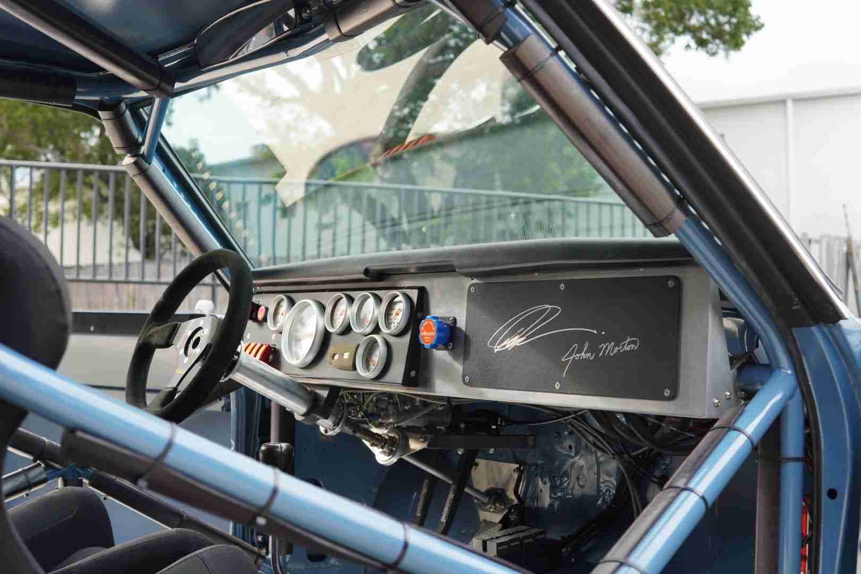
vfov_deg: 29.9
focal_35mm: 45
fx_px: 1076
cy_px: 287
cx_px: 430
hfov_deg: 43.6
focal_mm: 30
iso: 200
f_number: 4
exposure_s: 1/60
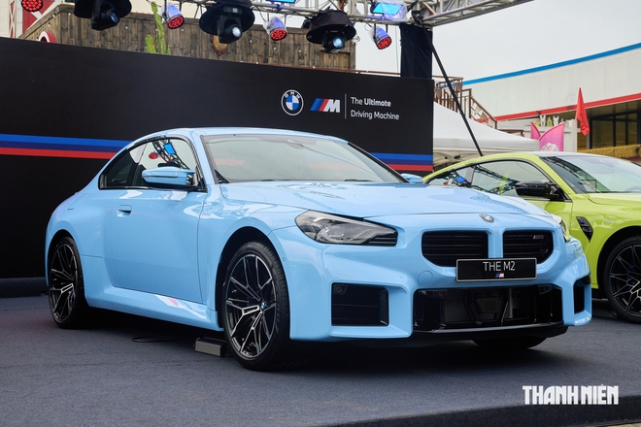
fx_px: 1042
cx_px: 320
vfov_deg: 23.2
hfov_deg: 34.2
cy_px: 214
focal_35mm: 58
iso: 640
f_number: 7.1
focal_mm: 39
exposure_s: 1/1000
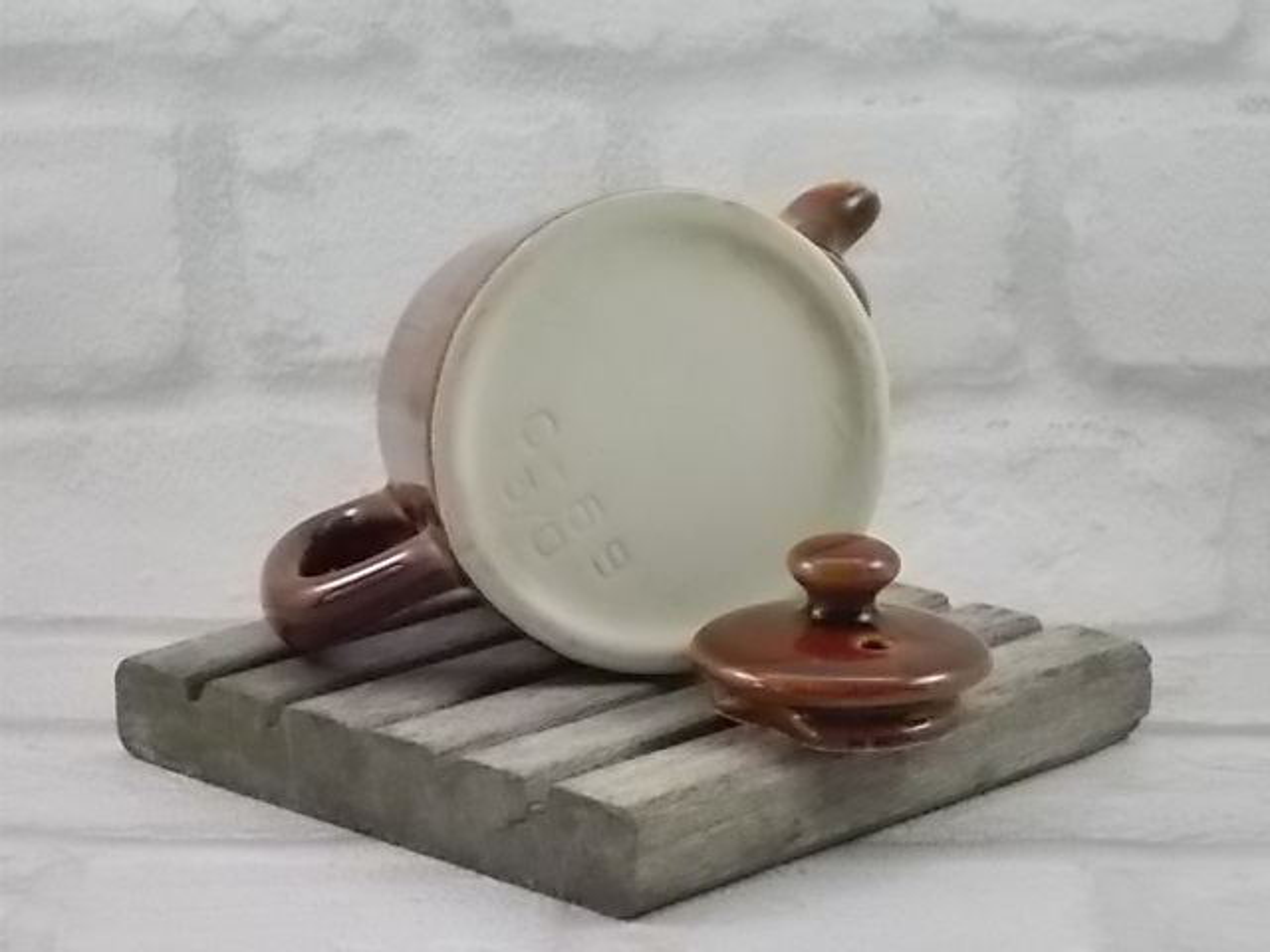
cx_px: 635
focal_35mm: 99
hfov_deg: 19.8
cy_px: 476
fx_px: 3632
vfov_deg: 14.9
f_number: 5.5
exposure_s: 1/200
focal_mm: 17.6
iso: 800
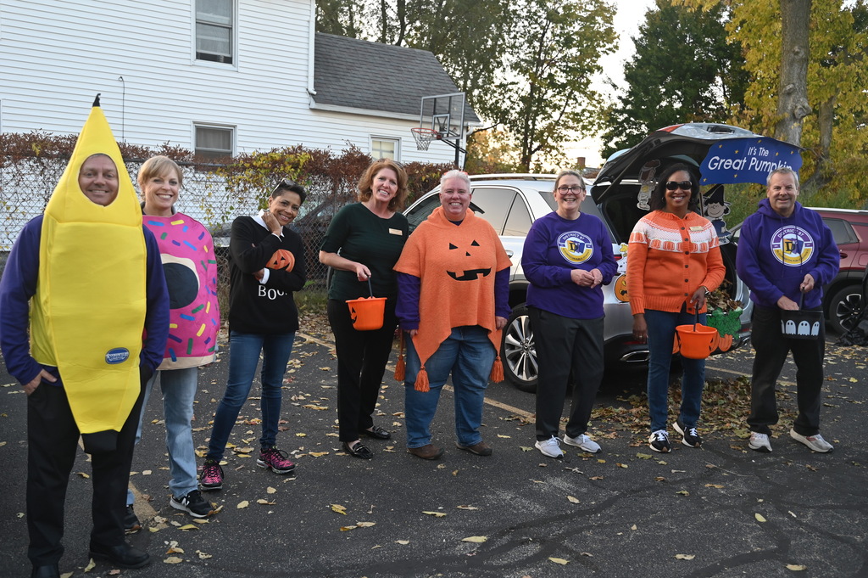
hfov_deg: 59.5
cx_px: 434
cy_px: 289
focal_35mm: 32
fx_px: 759
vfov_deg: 41.6
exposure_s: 1/250
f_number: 3.2
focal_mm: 31.5
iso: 400
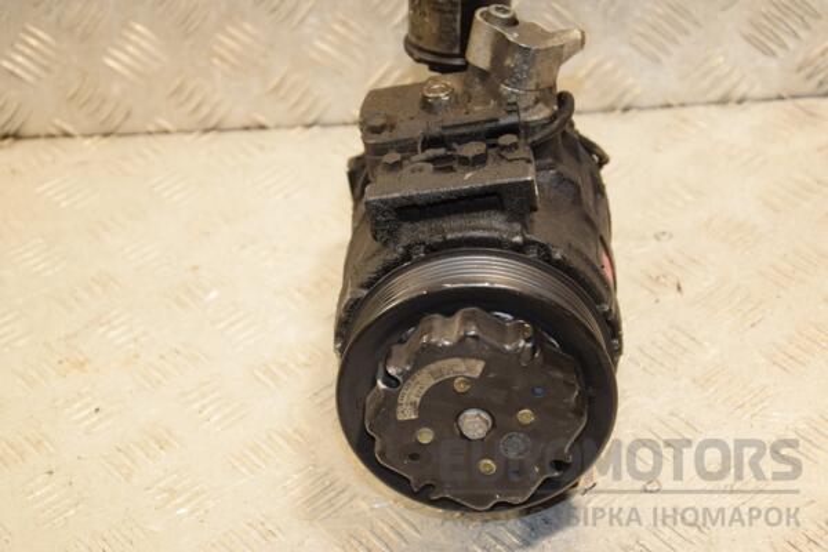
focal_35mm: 78
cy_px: 276
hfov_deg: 26.0
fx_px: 1794
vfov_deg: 17.5
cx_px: 414
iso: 800
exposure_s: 1/200
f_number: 6.3
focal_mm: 52
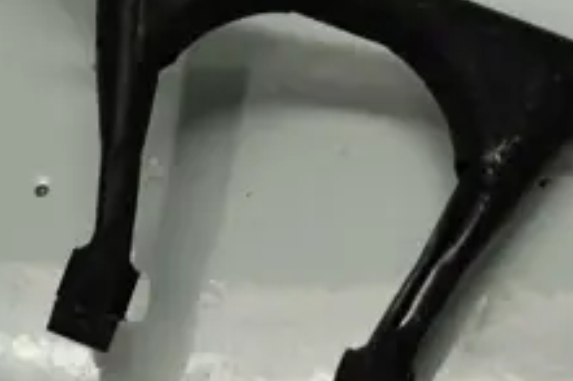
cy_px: 31
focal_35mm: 103
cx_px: 261
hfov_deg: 19.8
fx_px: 1638
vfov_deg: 13.1
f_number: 4.5
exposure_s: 1/80
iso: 400
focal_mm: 28
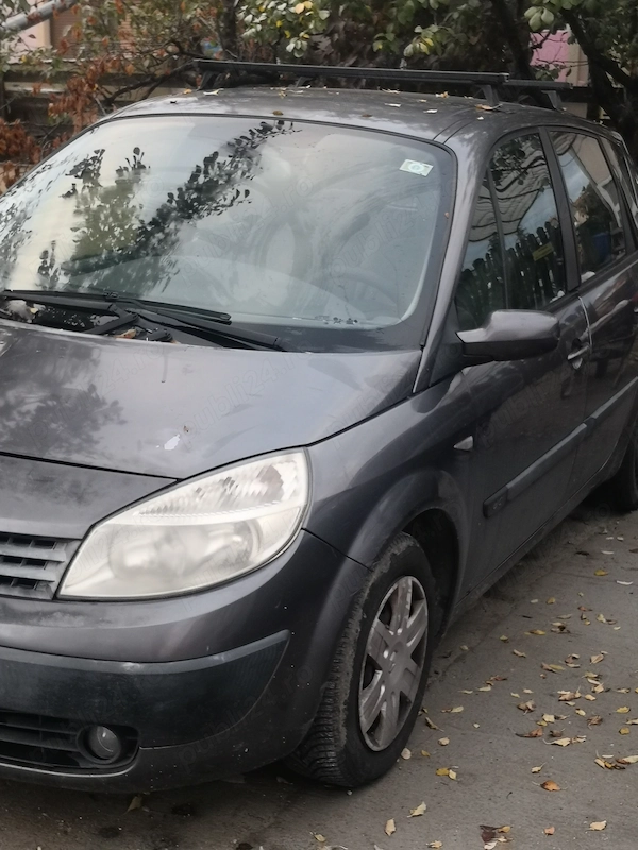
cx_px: 319
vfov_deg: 34.9
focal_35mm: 55
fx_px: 1352
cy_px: 425
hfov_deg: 26.6
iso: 80
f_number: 1.6
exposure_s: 1/100
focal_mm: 3.95
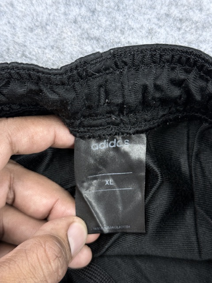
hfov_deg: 30.3
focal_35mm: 48
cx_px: 106
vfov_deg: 39.7
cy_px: 142
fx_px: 392
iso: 64
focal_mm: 6.76
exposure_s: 1/50
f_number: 1.78
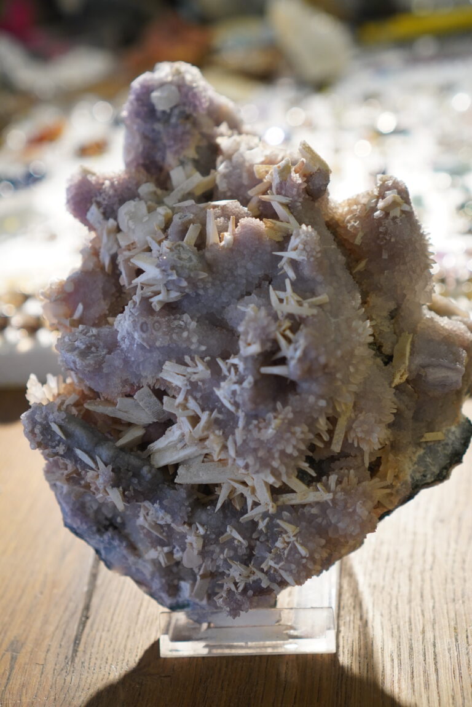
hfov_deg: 25.8
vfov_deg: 37.9
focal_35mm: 52
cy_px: 354
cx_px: 236
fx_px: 1032
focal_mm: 35
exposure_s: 1/60
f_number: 3.2
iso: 640
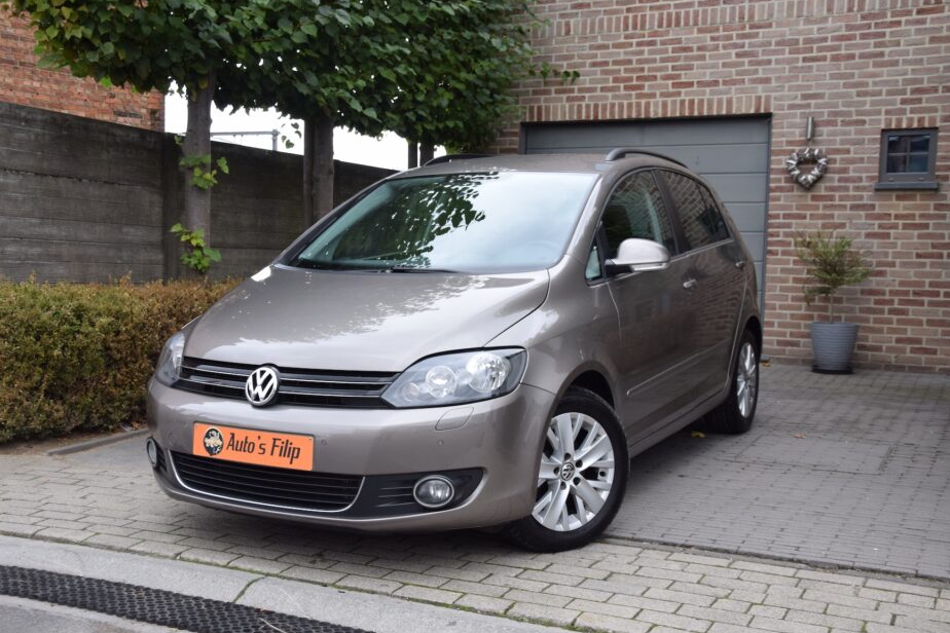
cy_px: 328
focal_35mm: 42
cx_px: 444
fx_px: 1096
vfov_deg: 32.2
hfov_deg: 46.8
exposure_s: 1/160
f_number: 6.3
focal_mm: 25
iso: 400
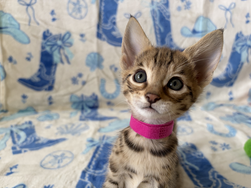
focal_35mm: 26
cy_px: 94
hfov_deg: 67.3
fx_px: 189
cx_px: 126
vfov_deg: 53.1
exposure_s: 1/94
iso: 125
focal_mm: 5.96
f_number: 1.6
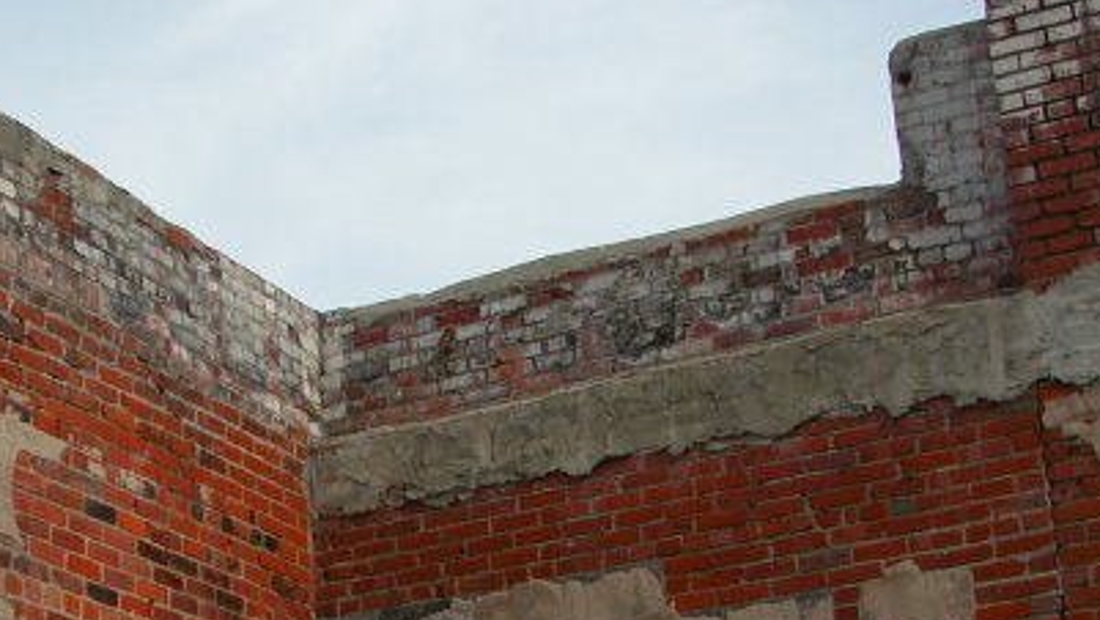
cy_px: 560
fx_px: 2218
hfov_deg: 27.7
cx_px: 373
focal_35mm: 76
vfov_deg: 15.7
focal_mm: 8.9
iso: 100
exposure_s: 1/949
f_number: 3.2
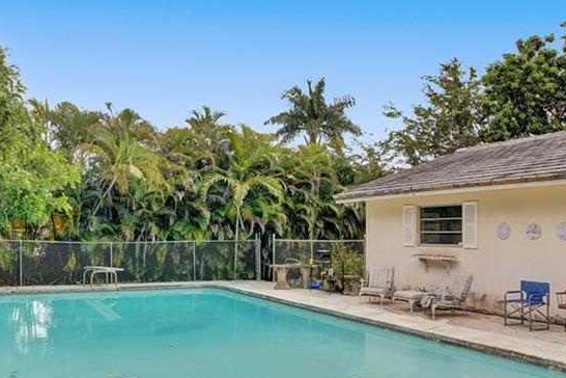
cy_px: 220
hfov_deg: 61.8
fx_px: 472
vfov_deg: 43.5
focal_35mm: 30
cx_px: 253
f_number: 22
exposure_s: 1/200
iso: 1600
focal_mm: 16
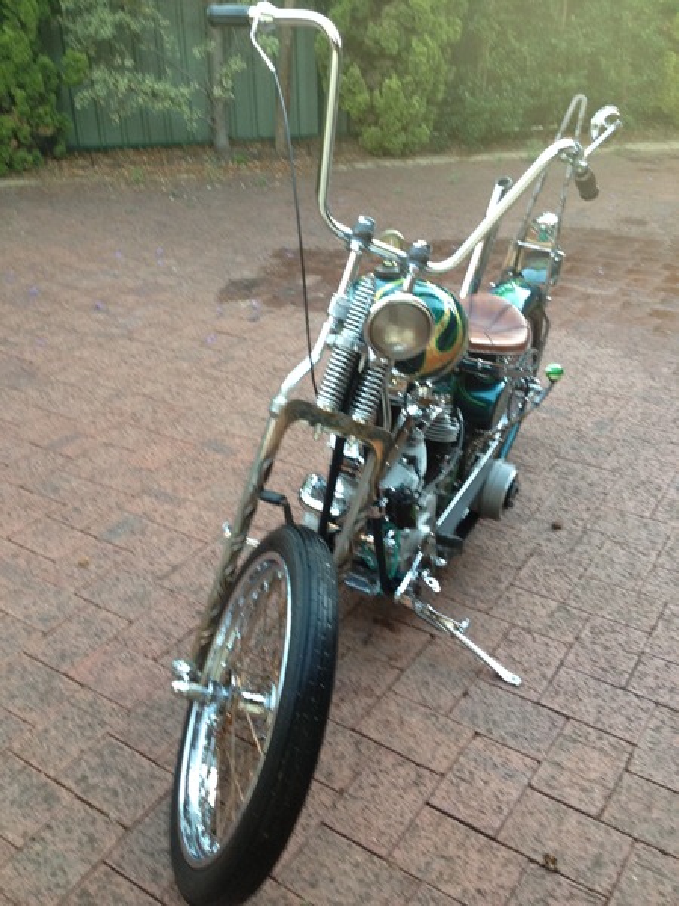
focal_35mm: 35
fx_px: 915
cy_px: 453
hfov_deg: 40.7
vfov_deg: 52.6
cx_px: 340
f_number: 2.4
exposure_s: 1/20
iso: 125
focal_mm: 4.28
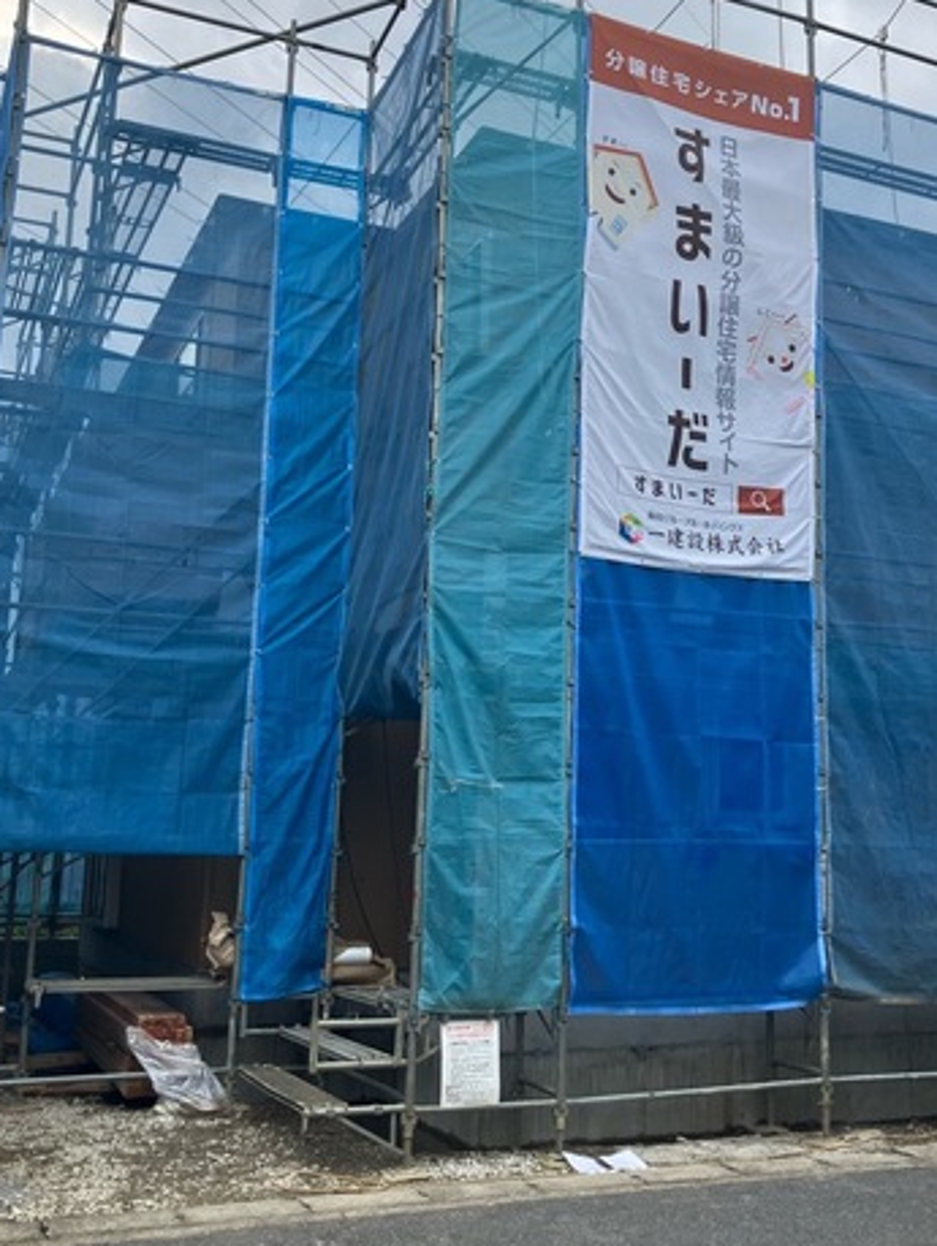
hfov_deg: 36.7
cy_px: 589
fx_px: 1406
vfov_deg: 47.8
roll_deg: -2.5
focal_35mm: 39
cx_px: 570
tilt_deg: +11.0
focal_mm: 3.99
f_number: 1.8
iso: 32
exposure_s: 1/490
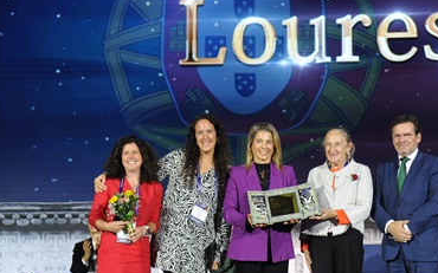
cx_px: 272
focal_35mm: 85
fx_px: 1014
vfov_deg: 15.3
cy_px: 173
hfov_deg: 24.3
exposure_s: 1/200
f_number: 4.5
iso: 1250
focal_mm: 52
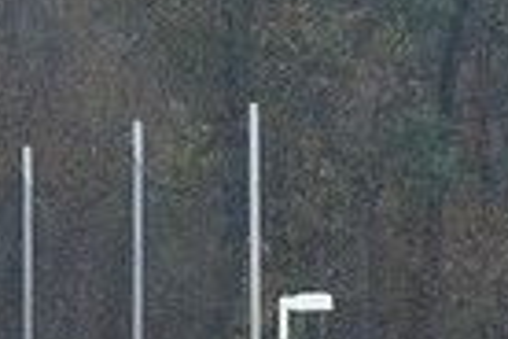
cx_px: 246
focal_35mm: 691
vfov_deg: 2.0
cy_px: 790
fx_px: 9750
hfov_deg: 3.0
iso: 3200
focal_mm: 130
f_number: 5.6
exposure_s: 1/1000
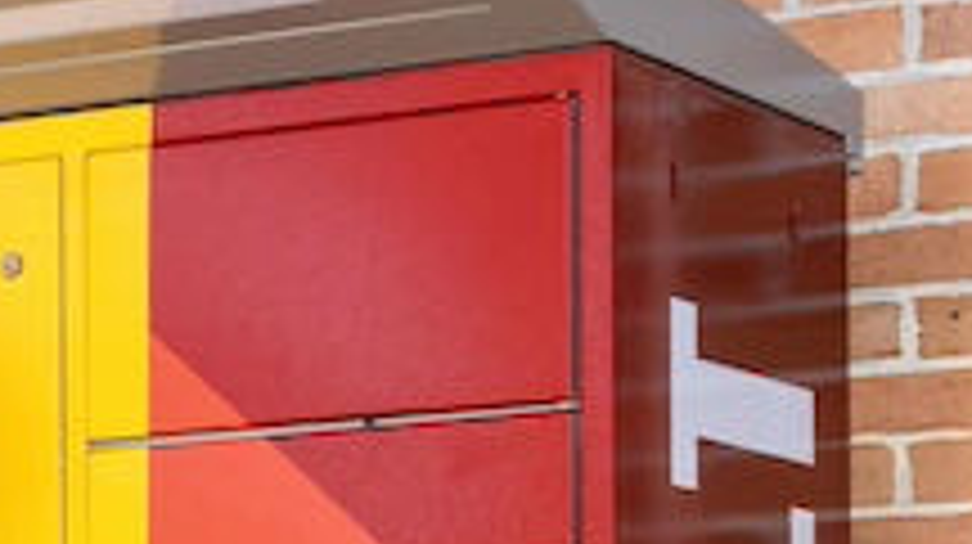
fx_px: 5253
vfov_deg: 5.8
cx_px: -1598
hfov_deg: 9.2
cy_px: 1061
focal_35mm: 204
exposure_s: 1/200
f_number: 9
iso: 320
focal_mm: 35
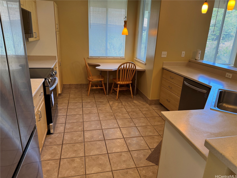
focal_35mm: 24
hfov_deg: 71.6
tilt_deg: -19.3
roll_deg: -2.2
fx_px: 164
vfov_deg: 56.8
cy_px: 89
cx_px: 118
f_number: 1.78
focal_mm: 6.76
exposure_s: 1/120
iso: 200
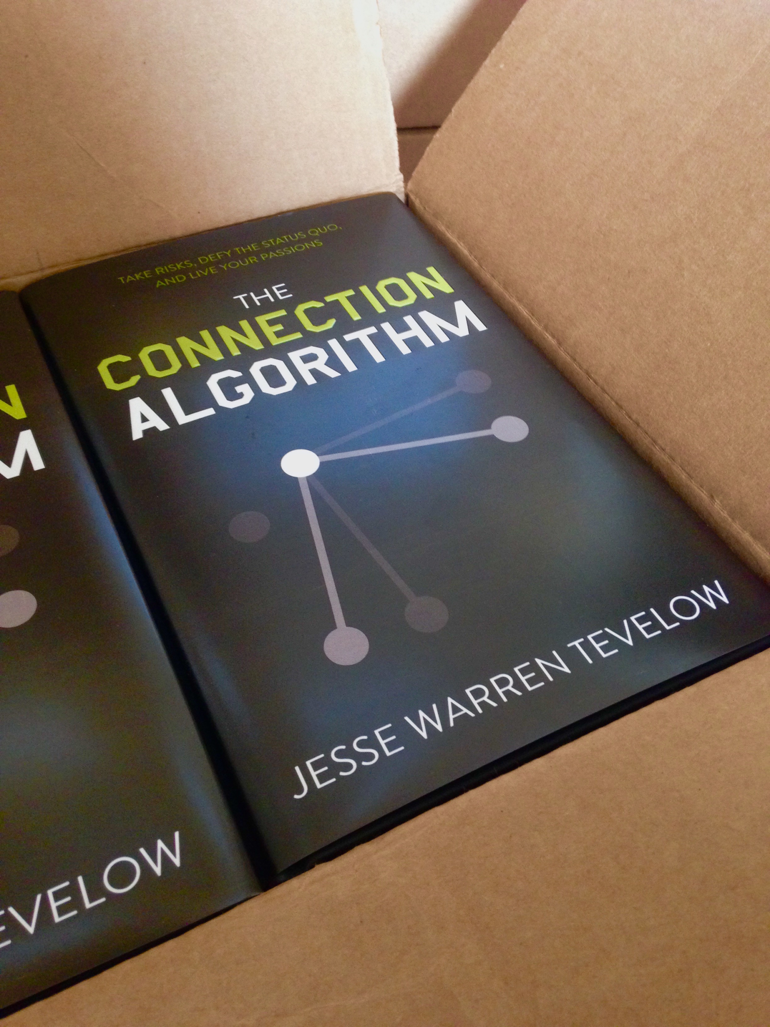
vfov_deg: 55.4
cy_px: 514
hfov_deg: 42.9
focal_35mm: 33
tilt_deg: -43.8
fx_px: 979
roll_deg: +0.8
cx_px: 385
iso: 200
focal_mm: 4.12
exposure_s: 1/20
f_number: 2.4
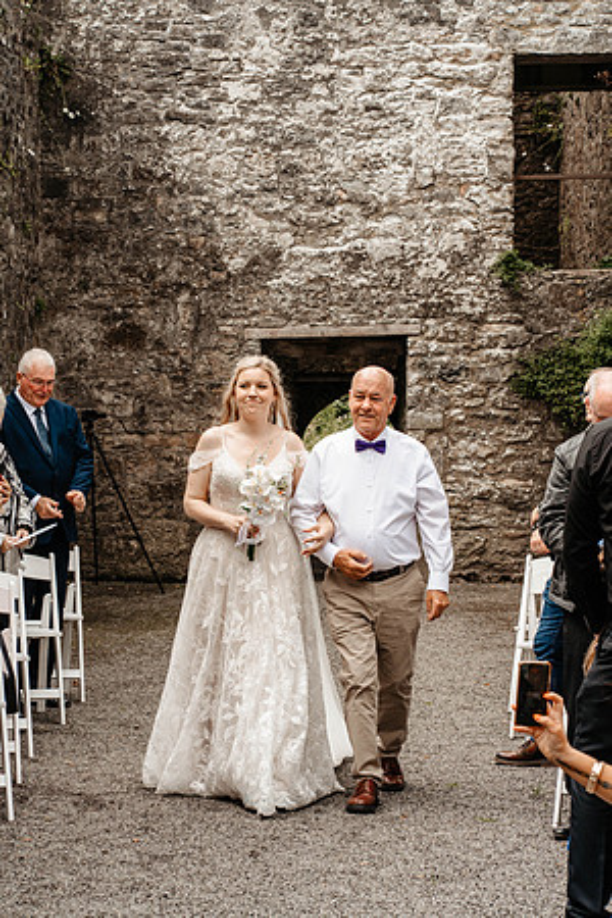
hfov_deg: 16.1
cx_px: 306
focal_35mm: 85
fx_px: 2167
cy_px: 459
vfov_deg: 23.9
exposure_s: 1/320
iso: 500
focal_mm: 85
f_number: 9
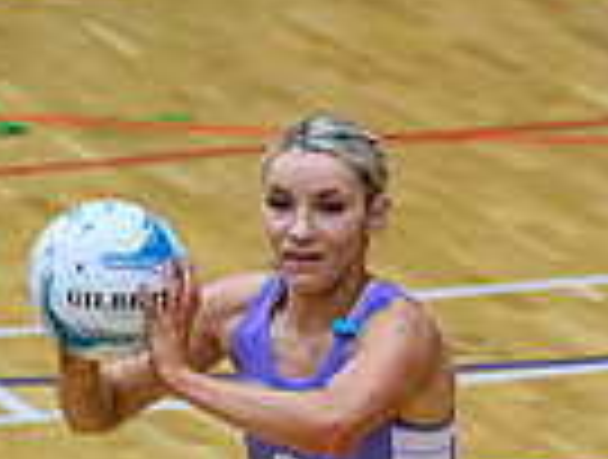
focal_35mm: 695
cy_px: 954
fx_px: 12240
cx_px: -21
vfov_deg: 2.1
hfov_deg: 2.8
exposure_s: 1/800
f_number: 3.5
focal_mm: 145
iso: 5000
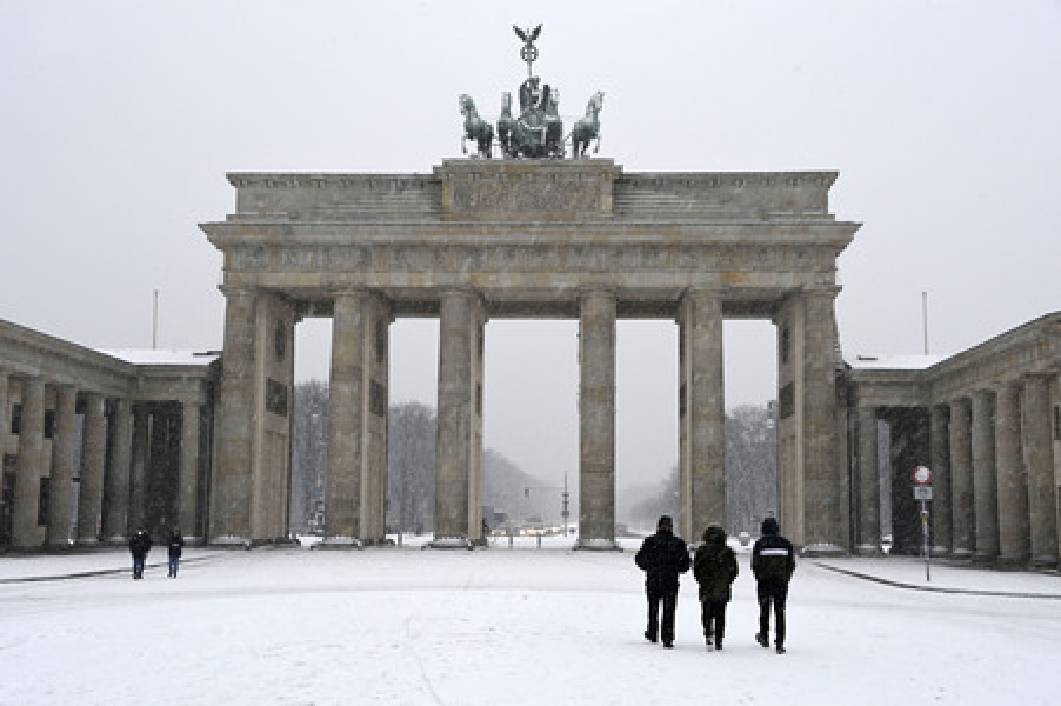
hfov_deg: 43.6
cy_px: 353
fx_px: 1325
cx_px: 530
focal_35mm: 45
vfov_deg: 29.8
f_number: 11
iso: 1600
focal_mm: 45
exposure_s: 1/160
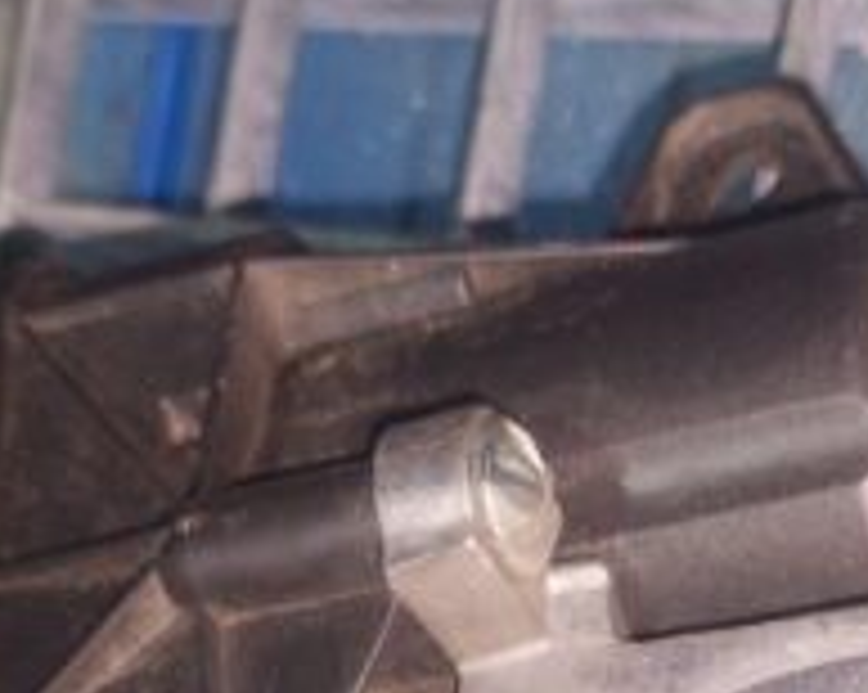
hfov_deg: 24.9
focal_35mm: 76
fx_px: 1950
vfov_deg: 18.6
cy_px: 922
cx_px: 625
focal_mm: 5.23
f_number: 1.8
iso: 64
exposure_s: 1/100
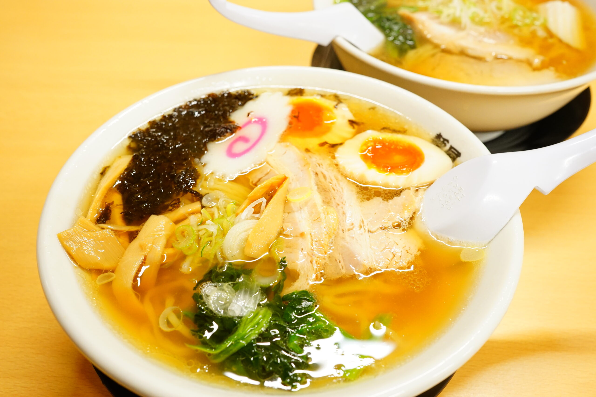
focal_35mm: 35
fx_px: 579
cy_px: 198
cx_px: 298
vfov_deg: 37.9
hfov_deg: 54.4
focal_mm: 35
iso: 2000
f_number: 8
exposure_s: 1/20
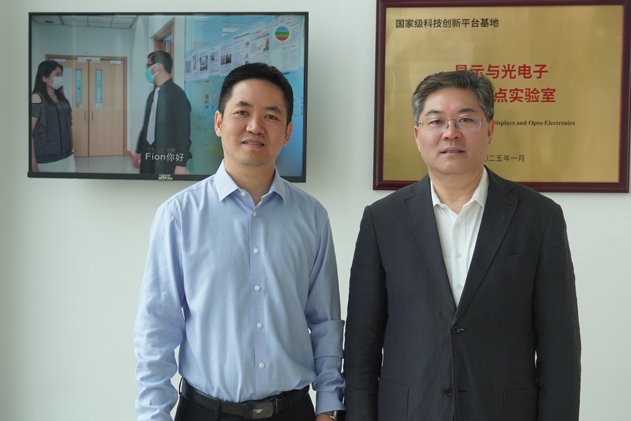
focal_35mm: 51
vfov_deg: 26.4
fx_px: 894
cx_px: 321
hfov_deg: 38.9
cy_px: 253
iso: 250
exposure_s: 1/160
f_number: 4.5
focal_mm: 26
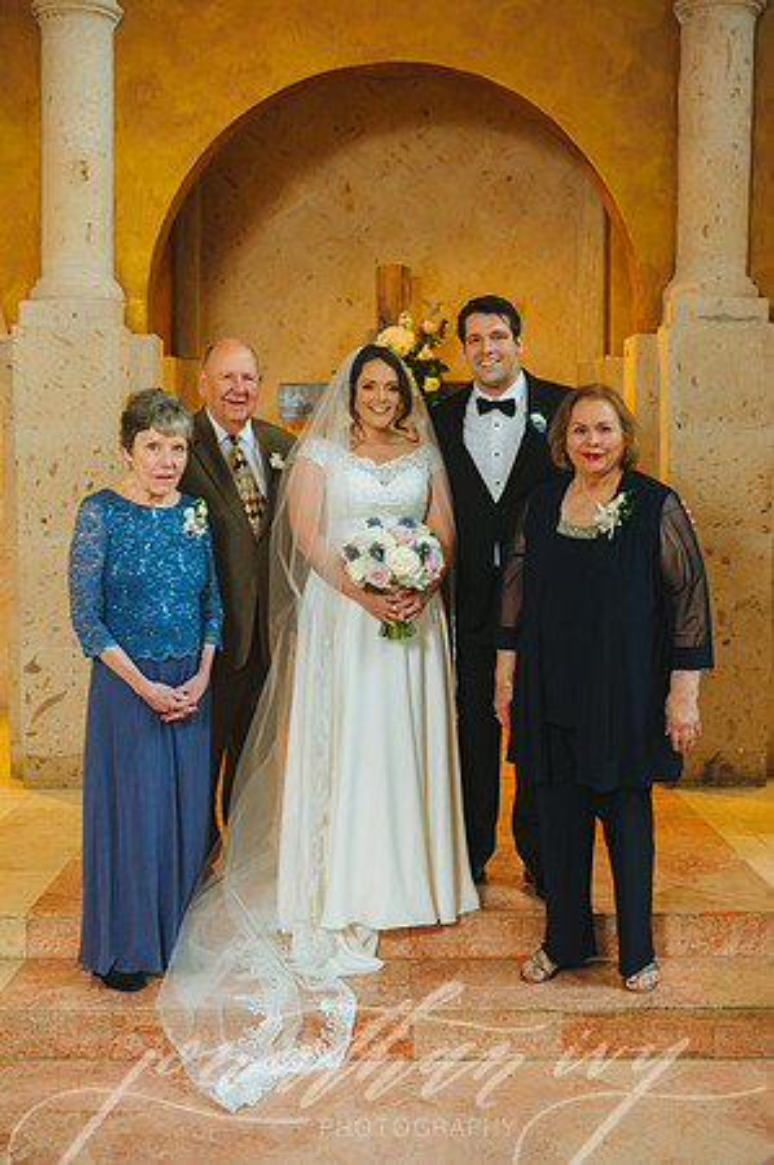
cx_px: 387
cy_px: 582
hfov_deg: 31.8
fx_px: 1358
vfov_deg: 46.4
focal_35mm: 42
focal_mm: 42
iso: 4000
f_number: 4
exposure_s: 1/160
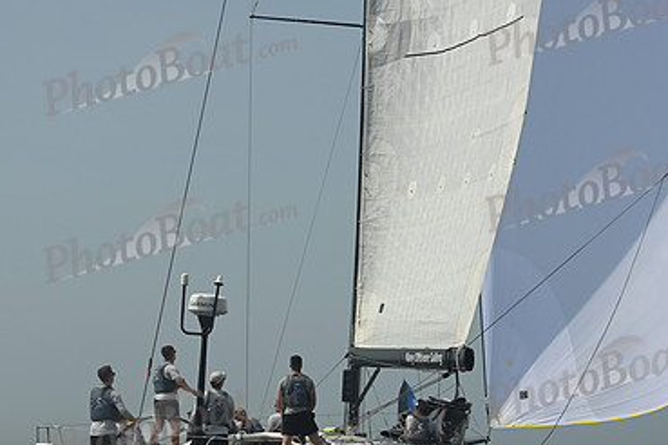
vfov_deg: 12.4
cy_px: 305
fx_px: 2041
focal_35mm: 110
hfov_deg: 18.6
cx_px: 393
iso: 320
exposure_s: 1/1250
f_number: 9
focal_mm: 70
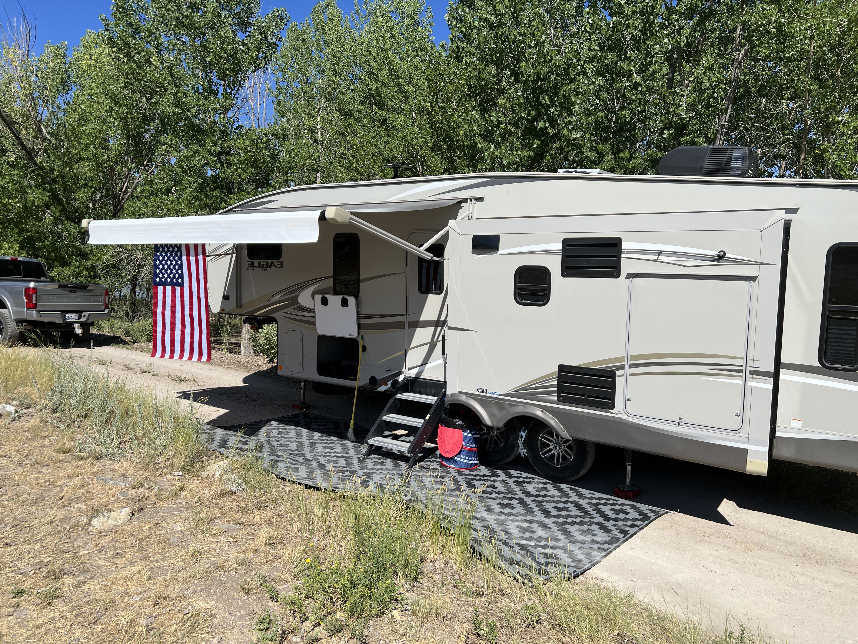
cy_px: 322
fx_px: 644
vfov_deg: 53.1
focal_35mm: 26
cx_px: 429
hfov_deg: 67.3
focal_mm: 5.7
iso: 50
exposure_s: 1/5882
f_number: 1.5
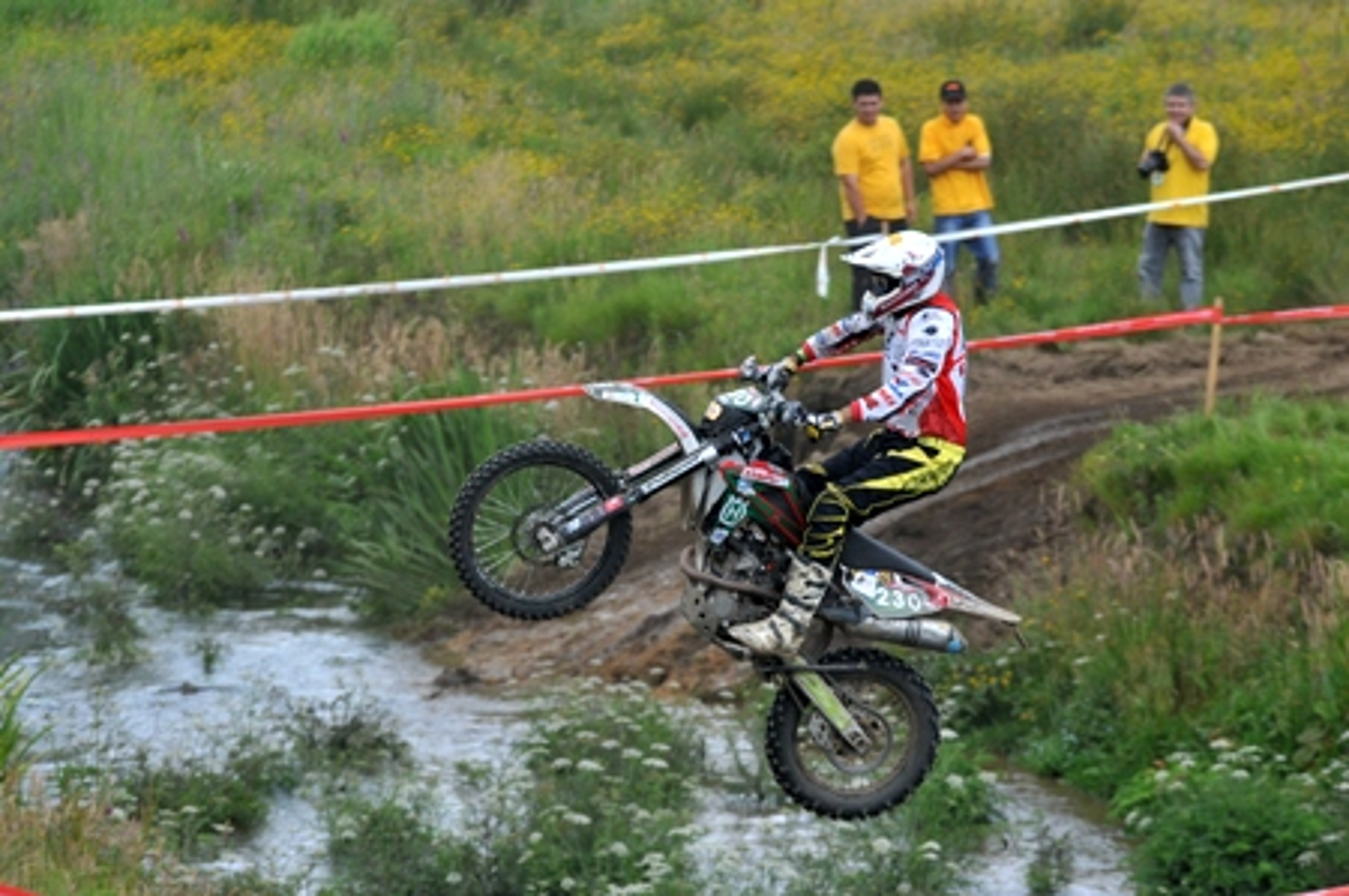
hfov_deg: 8.3
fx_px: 9264
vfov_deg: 5.5
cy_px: 448
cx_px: 674
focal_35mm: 248
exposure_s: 1/1250
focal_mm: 165
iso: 400
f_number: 4
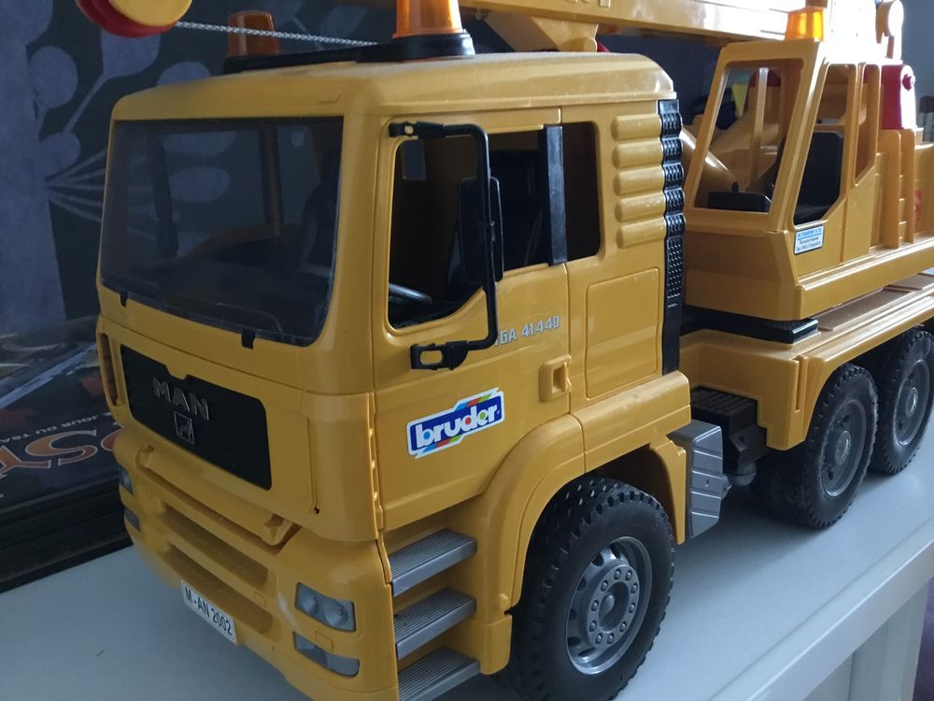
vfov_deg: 45.4
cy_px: 350
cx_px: 467
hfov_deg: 58.4
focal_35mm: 31
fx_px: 836
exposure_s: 1/17
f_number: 2.4
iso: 500
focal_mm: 3.3
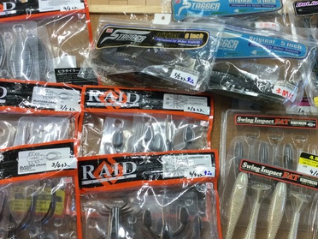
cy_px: 146
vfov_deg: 29.0
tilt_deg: -68.3
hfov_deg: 38.0
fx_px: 459
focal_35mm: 50
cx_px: 195
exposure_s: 1/30
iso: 40
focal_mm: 3.3
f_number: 2.4
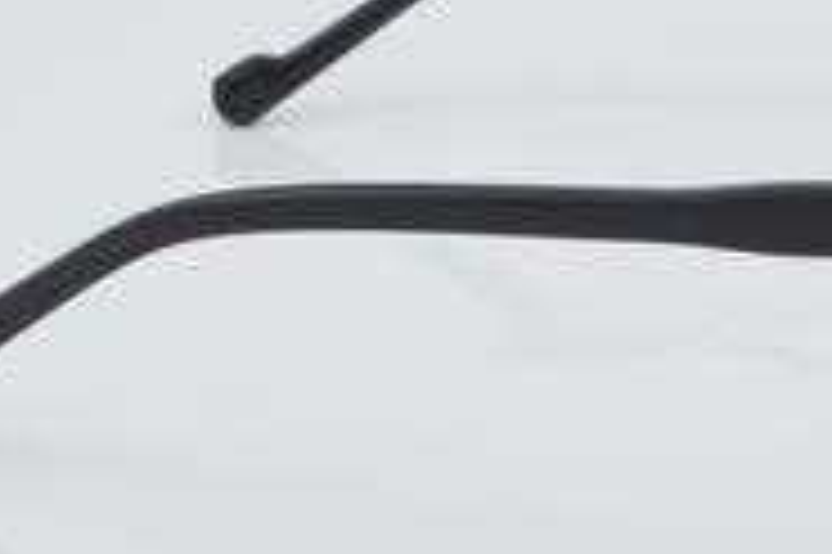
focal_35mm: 162
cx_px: 738
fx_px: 3741
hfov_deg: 12.6
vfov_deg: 8.4
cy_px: 153
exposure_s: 1/3
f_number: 32
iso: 100
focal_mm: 50
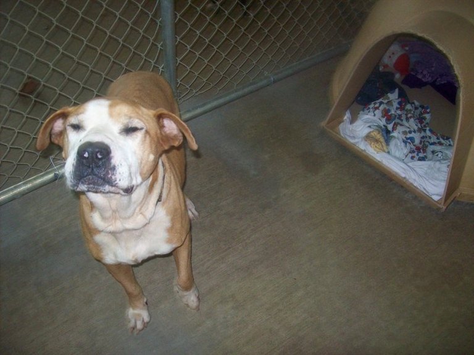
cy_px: 178
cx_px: 237
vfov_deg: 39.6
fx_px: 493
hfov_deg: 51.4
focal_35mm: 36
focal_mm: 6
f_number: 2.7
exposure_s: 1/64
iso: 200
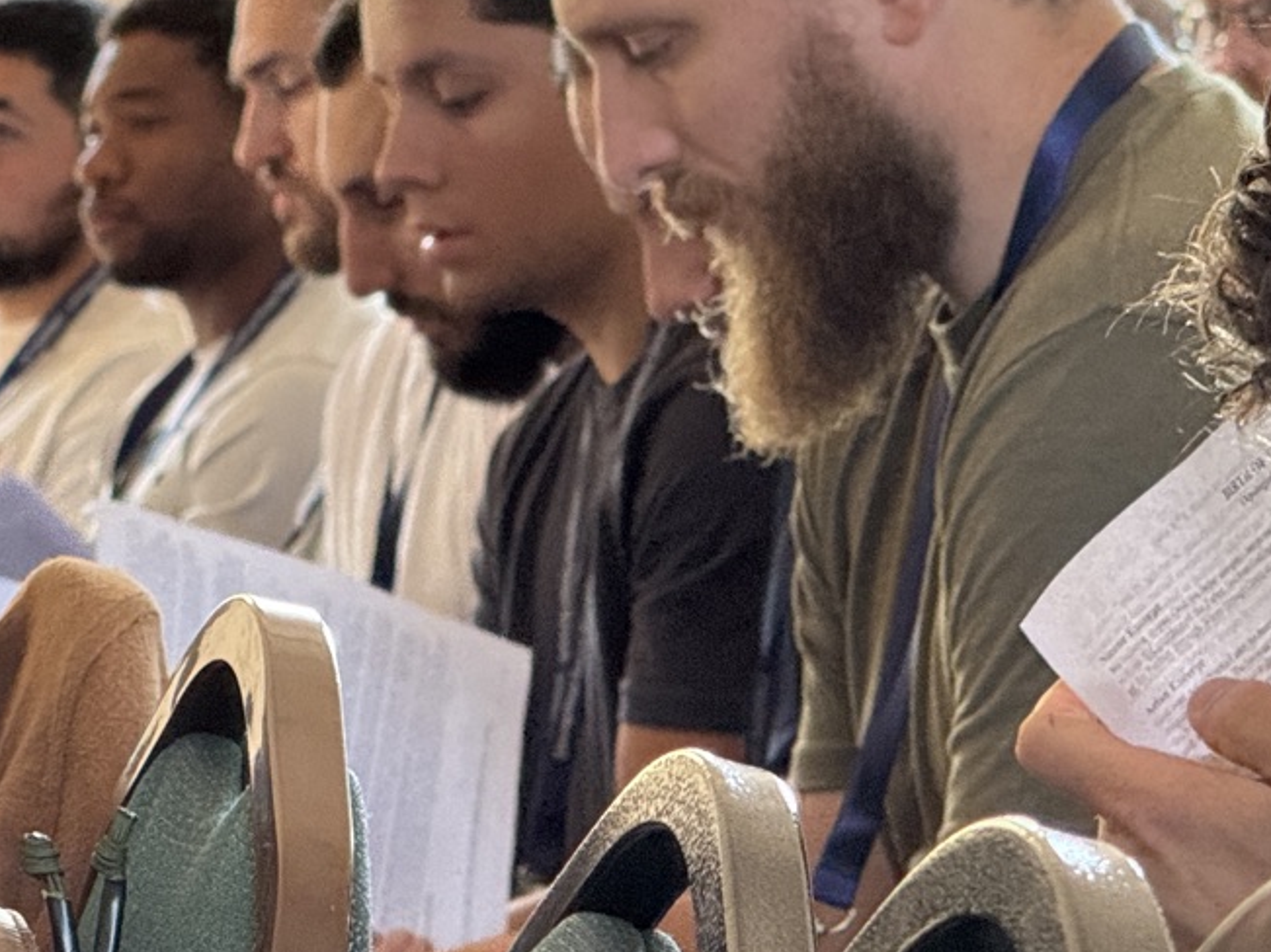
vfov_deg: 5.0
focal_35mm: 295
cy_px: 419
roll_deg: -0.1
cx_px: -223
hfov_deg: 6.7
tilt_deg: -2.8
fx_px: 10830
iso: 320
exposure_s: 1/60
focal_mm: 15.66
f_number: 2.8
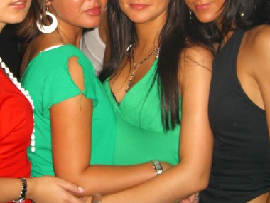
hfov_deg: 32.0
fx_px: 468
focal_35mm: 60
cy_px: 52
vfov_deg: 24.2
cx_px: 99
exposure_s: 1/60
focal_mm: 7.9
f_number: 2.8
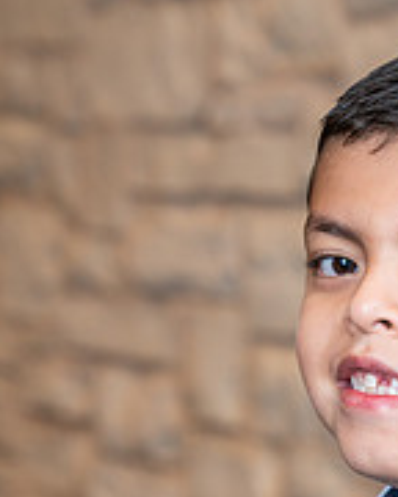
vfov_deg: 11.7
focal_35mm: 164
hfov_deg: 9.4
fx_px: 2415
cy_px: 456
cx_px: 412
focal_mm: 70
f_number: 4.5
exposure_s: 1/200
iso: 400
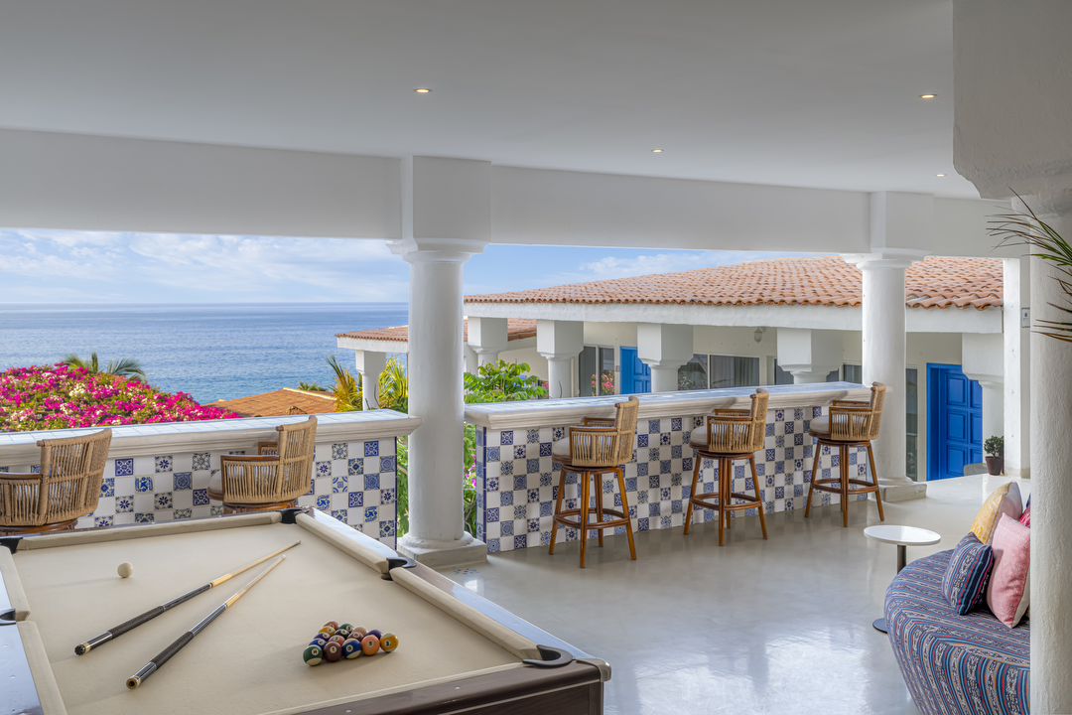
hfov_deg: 55.8
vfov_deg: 38.9
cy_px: 358
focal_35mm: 34
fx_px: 1012
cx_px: 536
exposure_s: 1/8
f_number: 11
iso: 100
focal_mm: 34
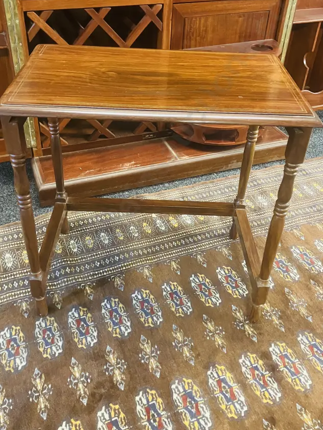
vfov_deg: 53.6
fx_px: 423
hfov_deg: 41.8
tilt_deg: -34.2
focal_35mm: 34
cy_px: 172
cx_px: 155
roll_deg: -2.5
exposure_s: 1/25
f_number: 1.8
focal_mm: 3.99
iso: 500
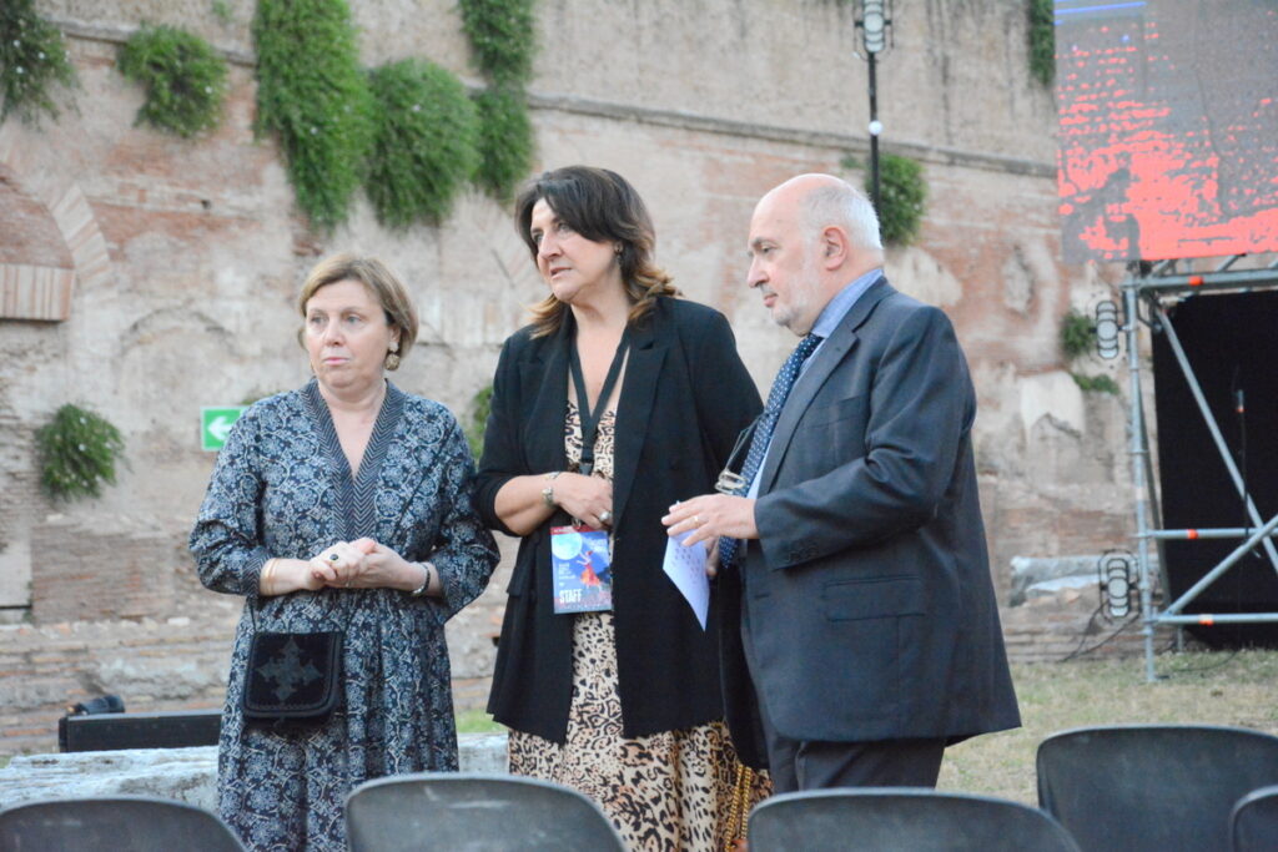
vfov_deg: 13.0
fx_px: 3728
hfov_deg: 19.5
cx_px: 639
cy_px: 426
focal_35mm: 105
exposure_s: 1/250
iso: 6400
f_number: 5.3
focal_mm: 70
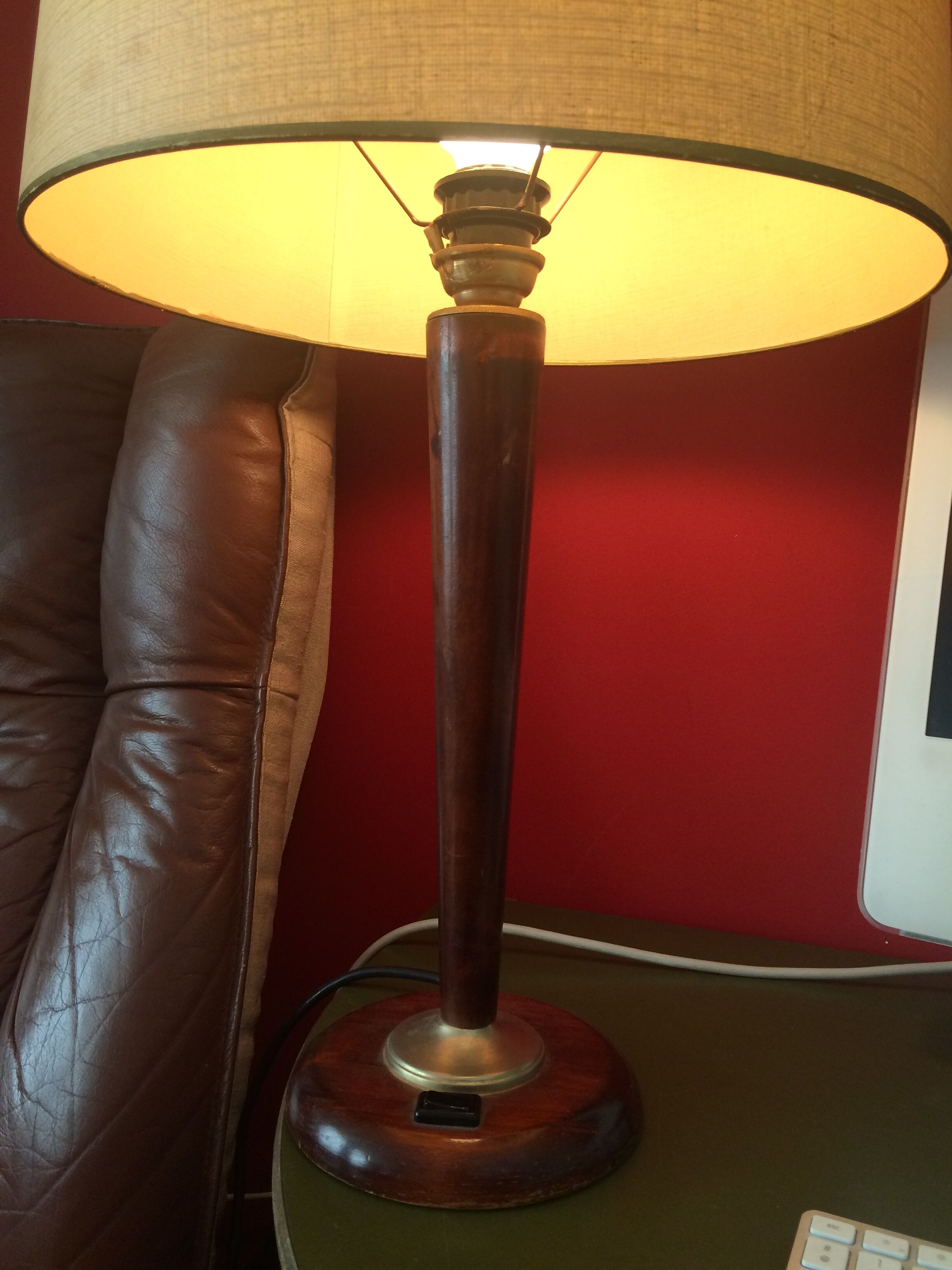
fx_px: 1063
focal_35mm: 29
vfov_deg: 61.7
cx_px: 476
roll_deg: -0.6
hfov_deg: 48.2
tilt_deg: -5.7
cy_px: 635
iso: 100
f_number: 2.2
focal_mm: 4.15
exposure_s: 1/33
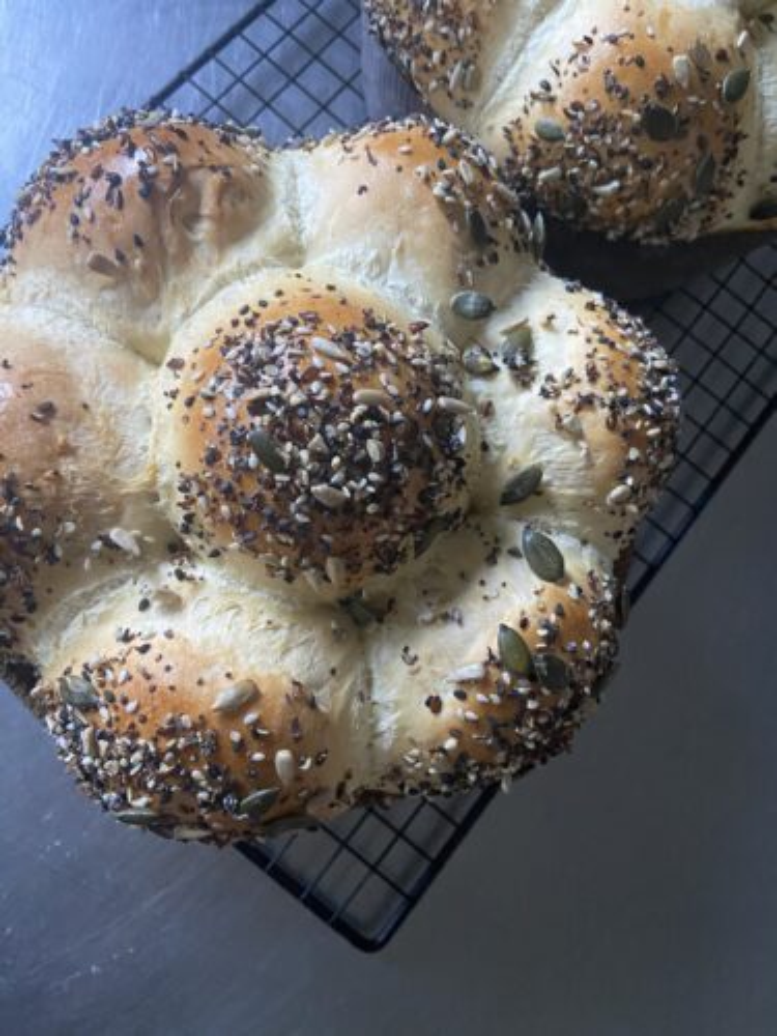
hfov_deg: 53.1
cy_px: 518
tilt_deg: -76.2
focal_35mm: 26
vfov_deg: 67.3
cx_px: 388
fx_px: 778
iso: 500
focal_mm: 4.25
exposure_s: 1/33
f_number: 1.8
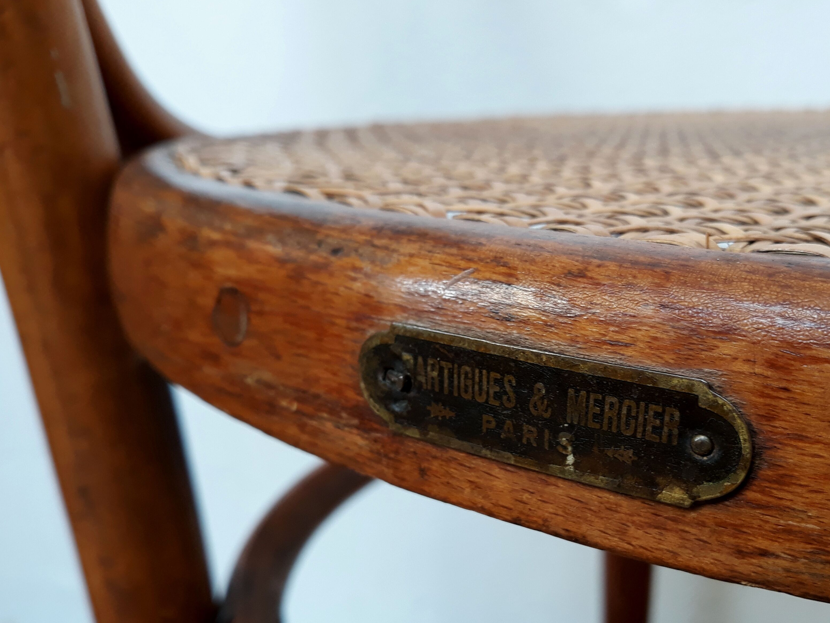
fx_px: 863
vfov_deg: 39.3
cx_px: 549
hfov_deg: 50.5
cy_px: 407
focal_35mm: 36
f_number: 1.7
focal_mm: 3.71
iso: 50
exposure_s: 1/40
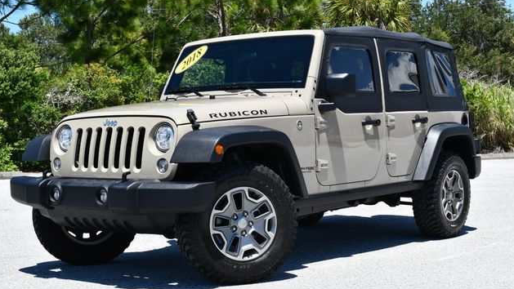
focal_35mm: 64
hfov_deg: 32.8
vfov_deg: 18.8
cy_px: 140
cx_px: 257
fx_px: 872
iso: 140
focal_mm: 30
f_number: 8
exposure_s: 1/250
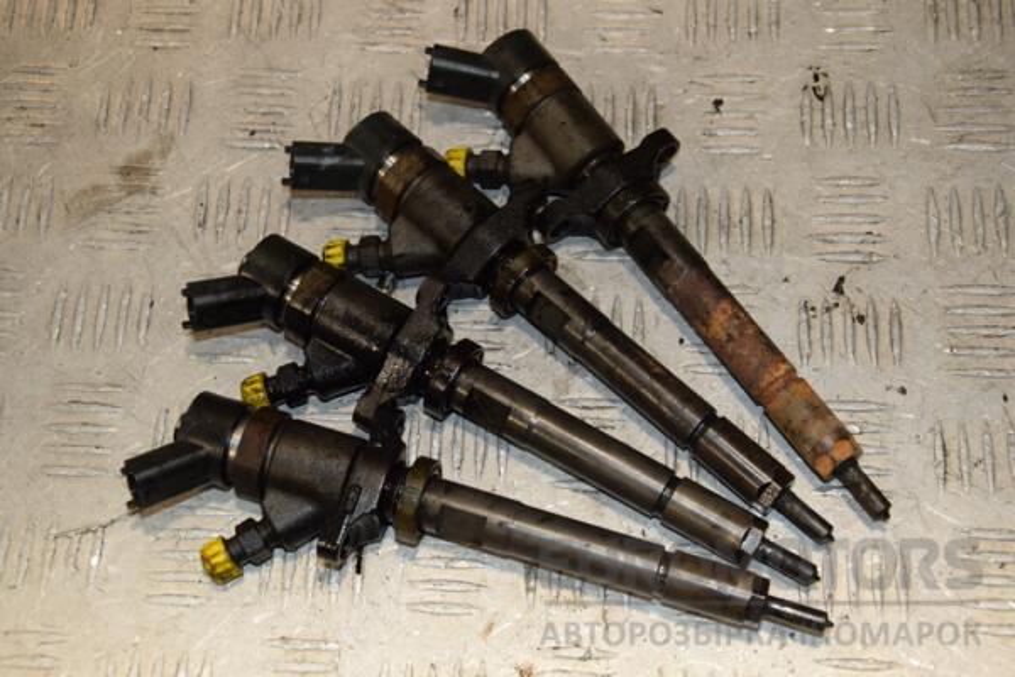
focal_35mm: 60
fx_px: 1692
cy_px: 338
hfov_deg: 33.4
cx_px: 508
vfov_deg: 22.6
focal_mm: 40
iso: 800
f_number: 6.3
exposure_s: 1/200
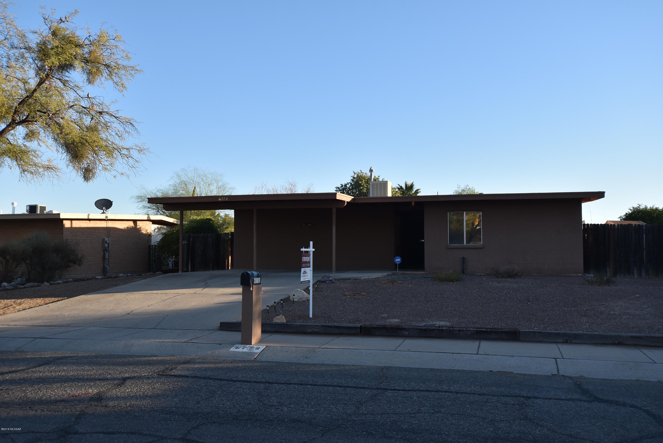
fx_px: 608
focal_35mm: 33
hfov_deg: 57.2
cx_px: 332
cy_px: 222
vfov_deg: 40.0
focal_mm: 22
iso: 280
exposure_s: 1/250
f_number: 8
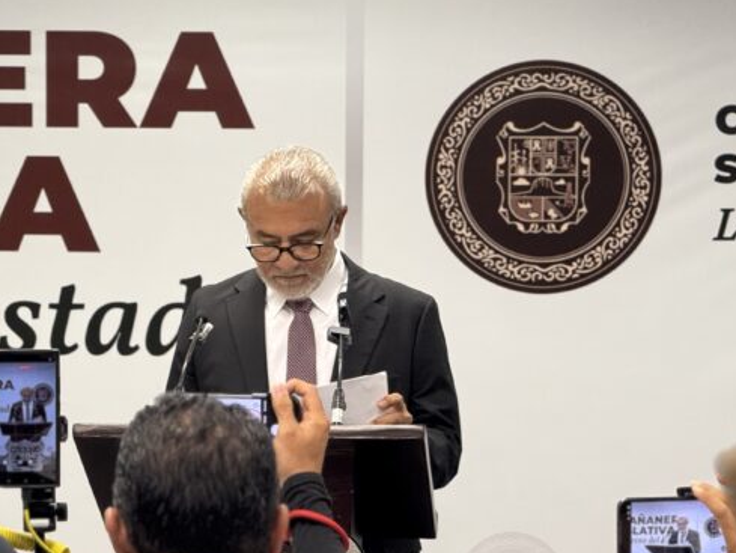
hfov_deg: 10.7
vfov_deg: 8.1
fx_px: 3913
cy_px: 319
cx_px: 322
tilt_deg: -3.7
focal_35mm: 184
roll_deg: +0.1
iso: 250
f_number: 2.8
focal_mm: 15.66
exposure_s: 1/60
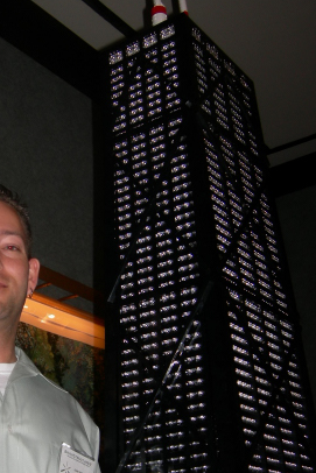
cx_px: 58
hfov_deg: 22.7
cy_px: 283
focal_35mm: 59
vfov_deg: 33.8
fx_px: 776
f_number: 2.7
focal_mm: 7.5
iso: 64
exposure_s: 1/60.1
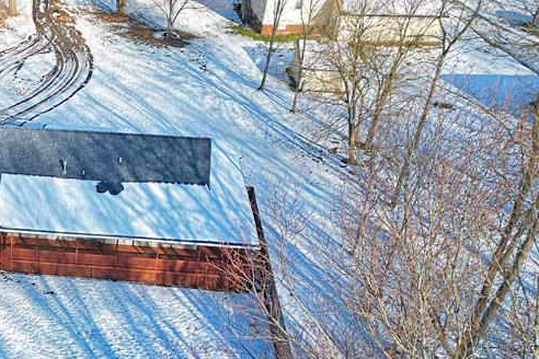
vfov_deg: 24.9
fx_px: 778
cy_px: 350
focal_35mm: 52
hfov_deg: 34.8
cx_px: 5
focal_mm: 6.7
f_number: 1.7
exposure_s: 1/1600
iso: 140
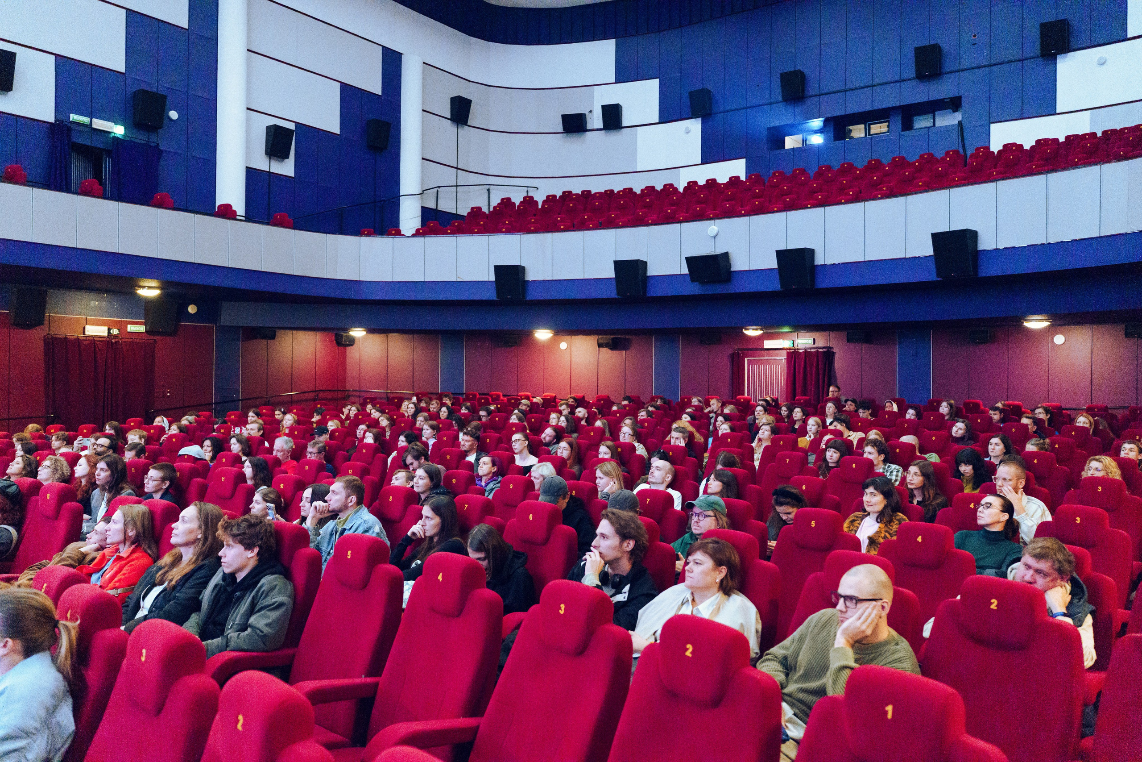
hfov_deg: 65.5
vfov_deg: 46.4
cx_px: 571
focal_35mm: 28
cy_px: 381
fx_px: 888
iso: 10000
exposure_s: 1/125
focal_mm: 28
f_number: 2.8
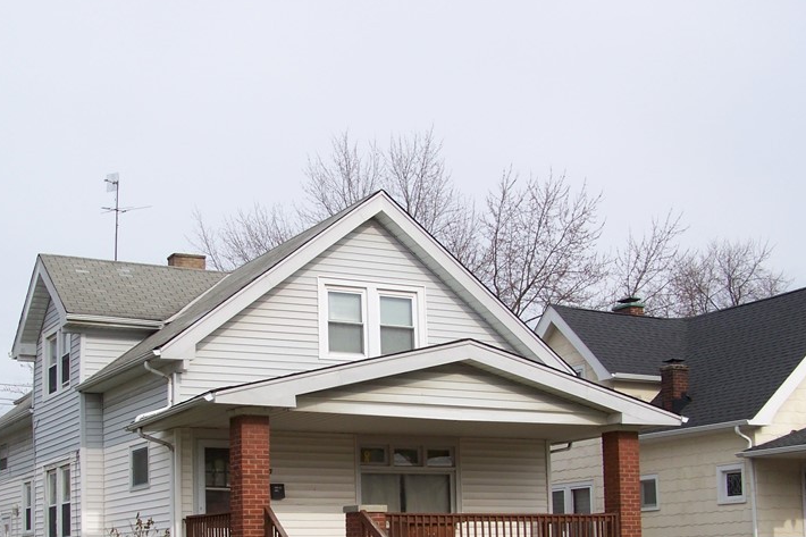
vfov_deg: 23.5
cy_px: 402
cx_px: 317
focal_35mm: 57
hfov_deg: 34.9
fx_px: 1276
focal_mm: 6.3
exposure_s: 1/320
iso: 64
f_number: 4
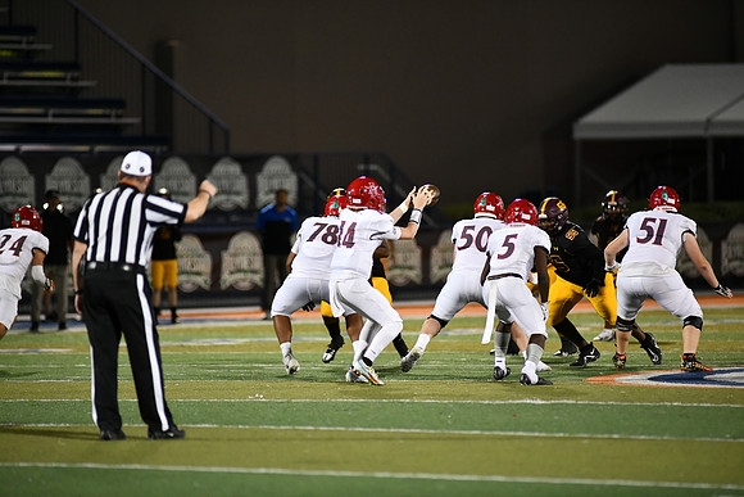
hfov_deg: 6.9
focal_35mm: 300
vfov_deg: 4.6
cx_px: 372
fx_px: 6201
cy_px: 248
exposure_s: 1/1000
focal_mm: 300
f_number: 2.8
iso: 2800
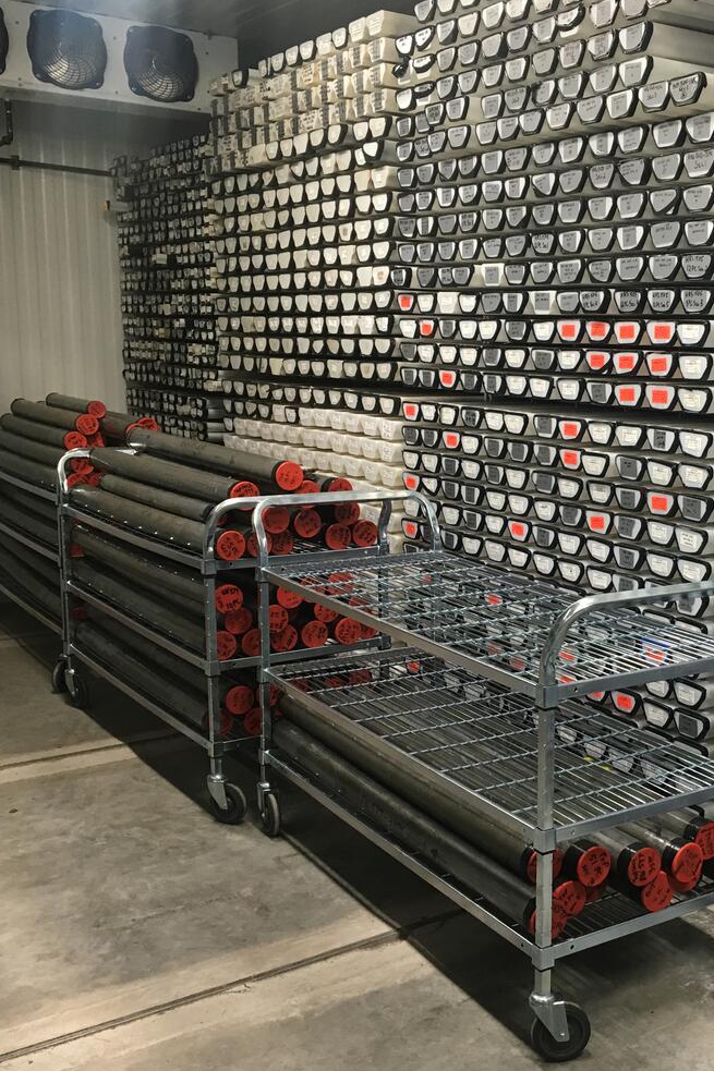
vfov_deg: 47.4
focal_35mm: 41
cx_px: 615
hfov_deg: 31.4
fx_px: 1220
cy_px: 539
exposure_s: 1/30
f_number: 2.2
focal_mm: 4.15
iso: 80
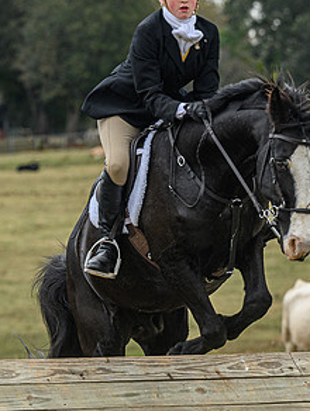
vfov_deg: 5.1
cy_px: 278
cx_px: 336
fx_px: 4619
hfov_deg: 3.8
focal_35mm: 388
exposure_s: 1/800
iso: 500
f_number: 3.5
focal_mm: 120
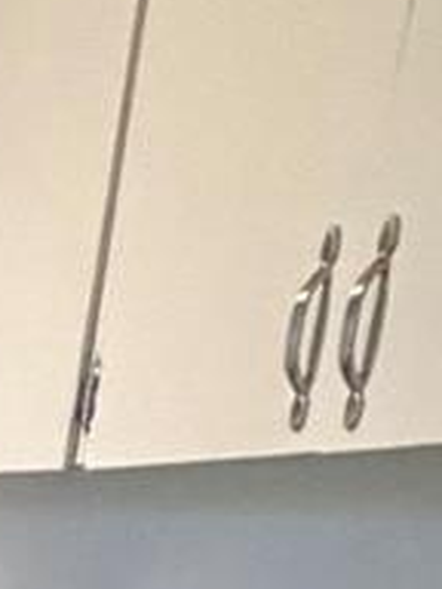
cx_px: -979
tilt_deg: -21.5
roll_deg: +3.2
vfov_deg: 13.7
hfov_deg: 9.5
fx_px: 1907
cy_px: 1325
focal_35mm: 112
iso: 1250
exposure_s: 1/60
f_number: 2.2
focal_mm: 2.22
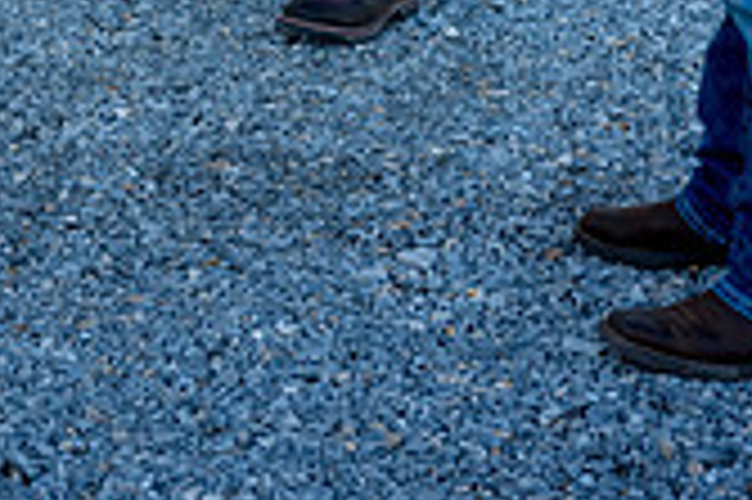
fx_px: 3318
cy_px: -509
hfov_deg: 12.9
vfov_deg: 8.2
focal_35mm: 159
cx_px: 158
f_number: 5
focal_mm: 59
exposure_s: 1/640
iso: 400
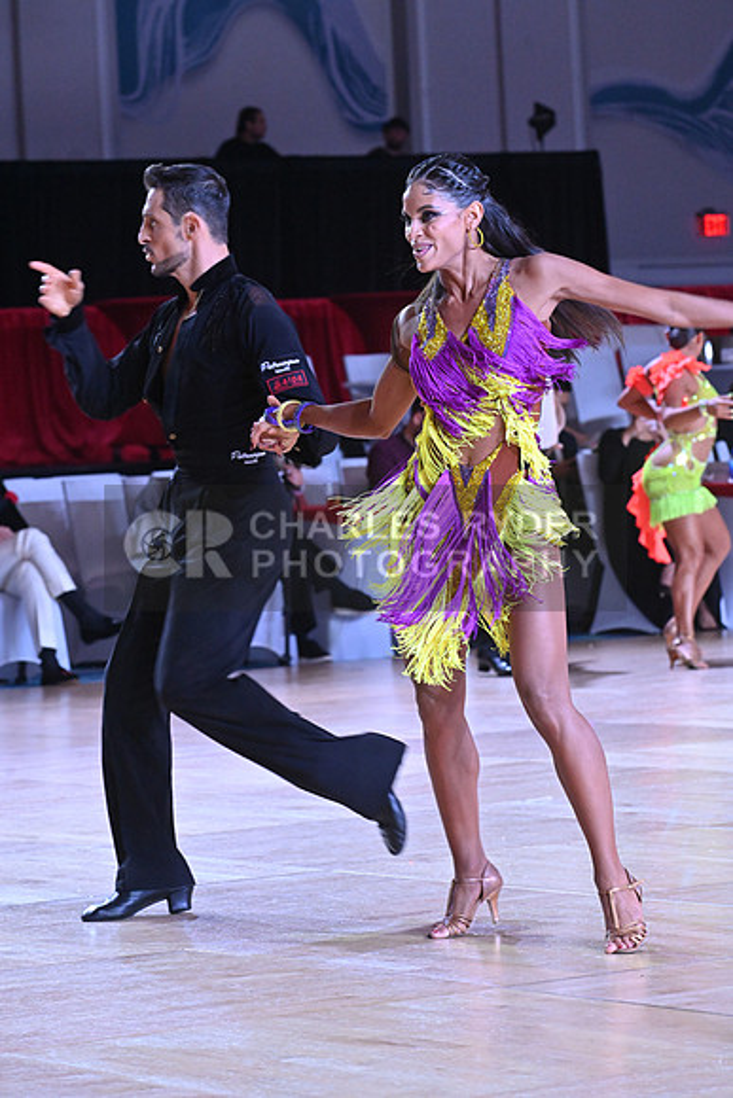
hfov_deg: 9.5
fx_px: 4426
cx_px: 366
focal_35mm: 145
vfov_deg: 14.2
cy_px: 549
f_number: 8
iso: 4000
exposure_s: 1/400
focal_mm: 145
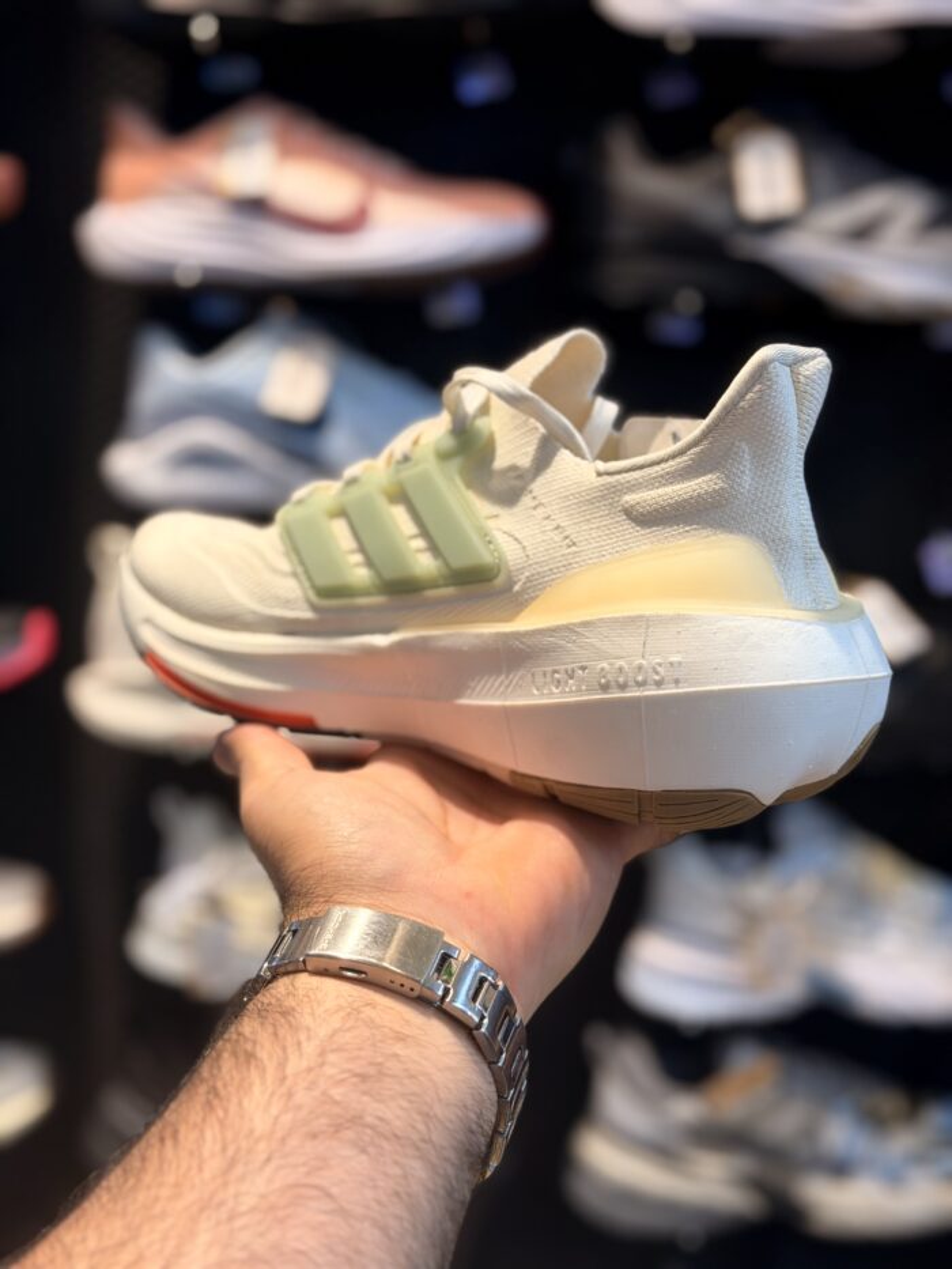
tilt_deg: -9.0
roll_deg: +1.3
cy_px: 634
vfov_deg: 39.7
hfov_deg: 30.3
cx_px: 476
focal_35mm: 48
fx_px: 1760
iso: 50
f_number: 1.78
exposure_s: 1/121
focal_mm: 6.76
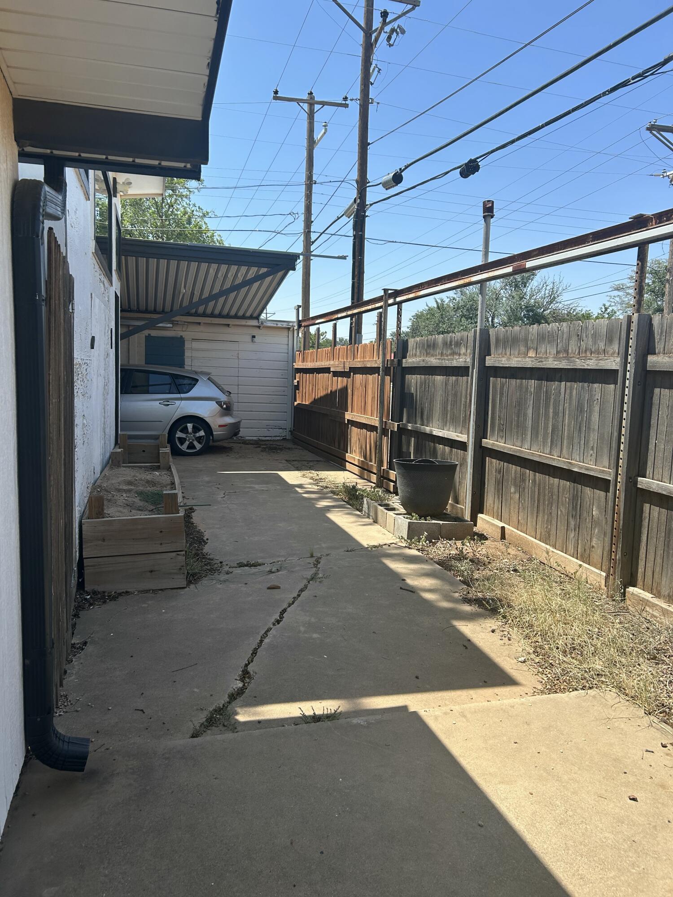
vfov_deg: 67.3
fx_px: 674
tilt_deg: -4.1
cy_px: 448
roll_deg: -2.4
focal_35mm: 26
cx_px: 336
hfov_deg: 53.1
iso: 50
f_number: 1.5
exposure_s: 1/2571
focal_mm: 5.7
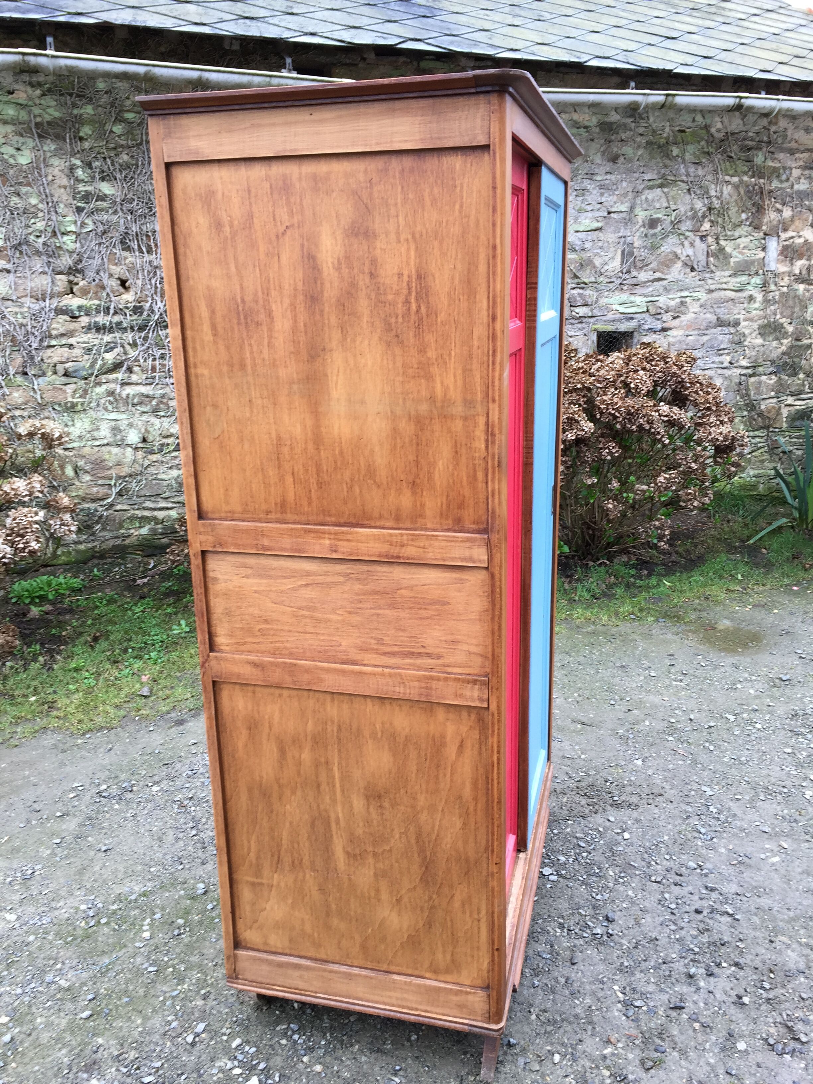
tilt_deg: -16.5
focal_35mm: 29
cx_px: 406
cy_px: 542
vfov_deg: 61.7
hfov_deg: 48.2
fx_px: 908
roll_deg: +0.3
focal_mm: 4.15
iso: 32
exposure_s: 1/60
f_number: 2.2
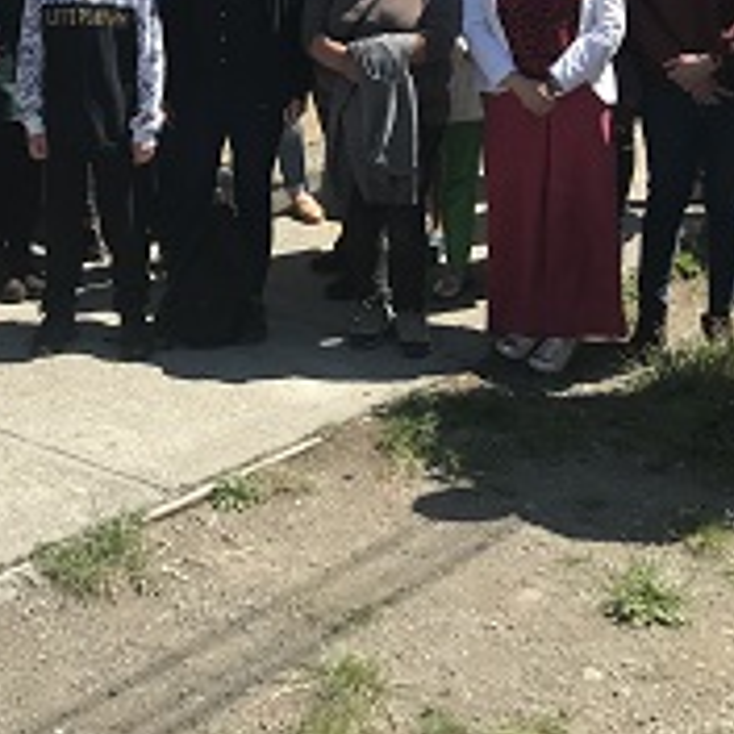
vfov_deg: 24.2
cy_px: -10
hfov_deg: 24.3
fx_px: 1631
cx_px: 21
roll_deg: +0.4
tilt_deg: -4.5
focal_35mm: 68
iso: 20
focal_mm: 3.99
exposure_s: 1/1597
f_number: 1.8
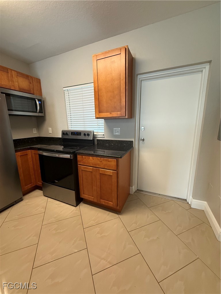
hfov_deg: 85.7
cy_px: 147
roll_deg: +1.0
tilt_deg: -10.1
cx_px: 110
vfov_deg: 102.1
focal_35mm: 14
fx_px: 119
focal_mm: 2.22
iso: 250
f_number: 2.2
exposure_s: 1/60
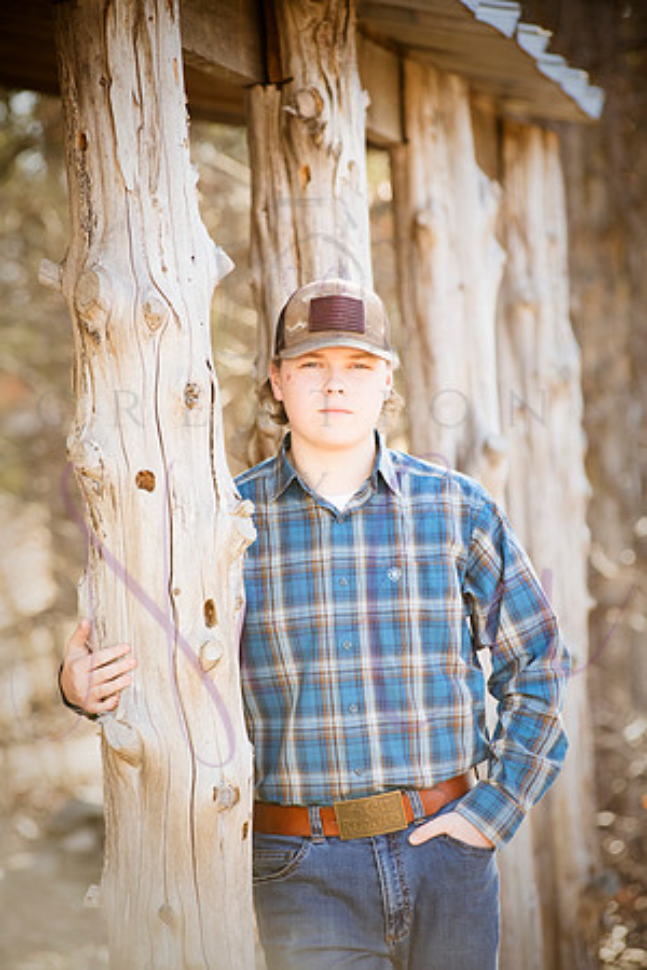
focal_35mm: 155
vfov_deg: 13.2
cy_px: 485
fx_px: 4178
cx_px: 324
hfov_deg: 8.9
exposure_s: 1/800
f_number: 5
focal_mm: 155
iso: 800
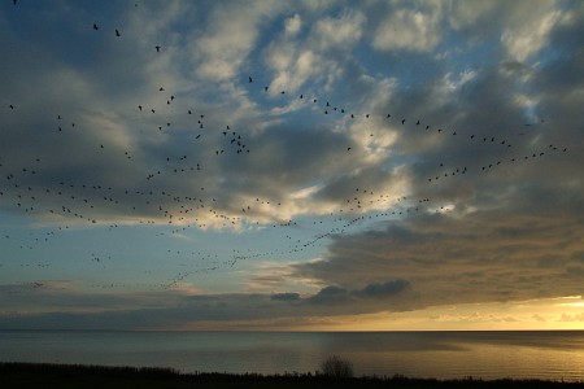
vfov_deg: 59.5
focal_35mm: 21
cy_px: 194
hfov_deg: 81.2
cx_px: 292
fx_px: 341
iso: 800
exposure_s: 1/250
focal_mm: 14
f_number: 16
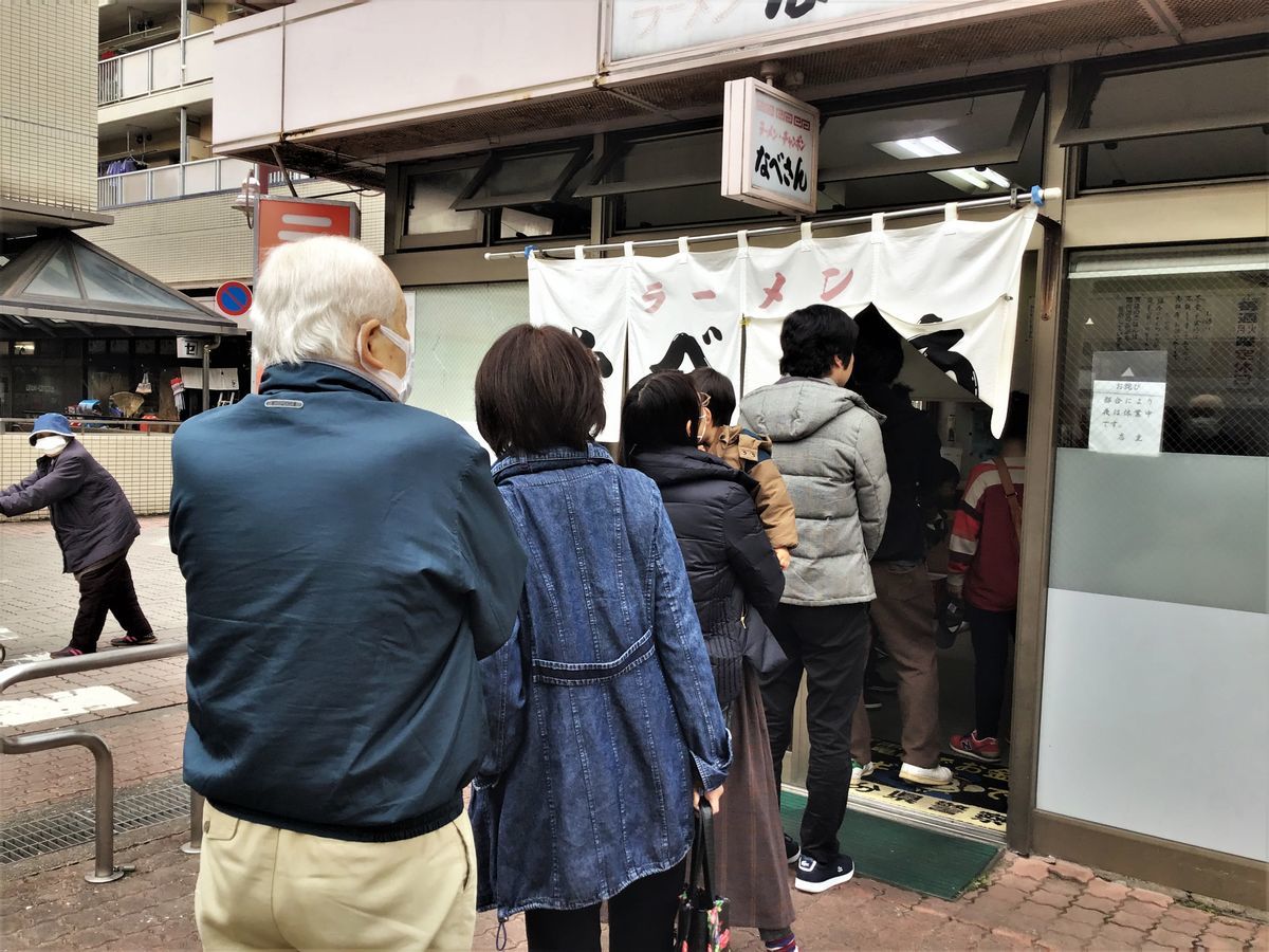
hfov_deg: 58.4
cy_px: 476
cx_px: 634
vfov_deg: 45.4
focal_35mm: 31
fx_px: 1136
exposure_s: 1/287
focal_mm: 3.3
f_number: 2.4
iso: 25
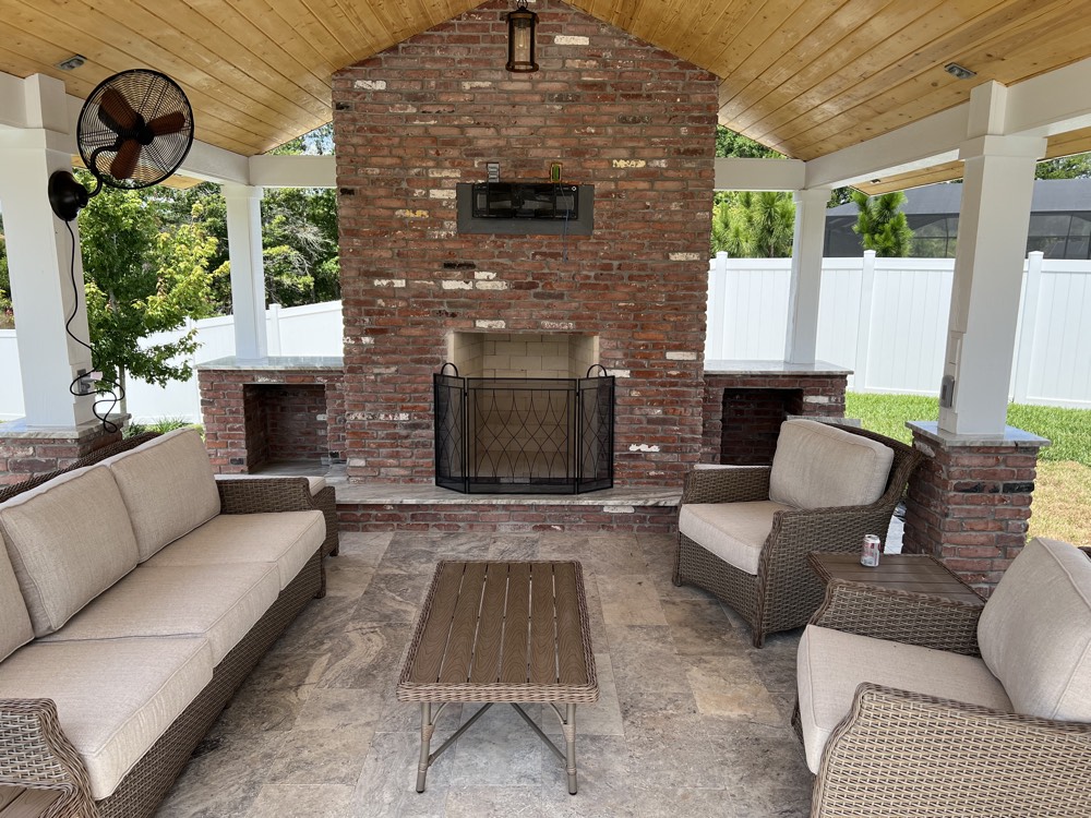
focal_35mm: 26
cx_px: 546
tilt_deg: -10.4
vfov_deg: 53.1
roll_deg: -0.5
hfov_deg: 67.3
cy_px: 409
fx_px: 819
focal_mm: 5.7
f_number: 1.5
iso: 50
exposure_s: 1/1698
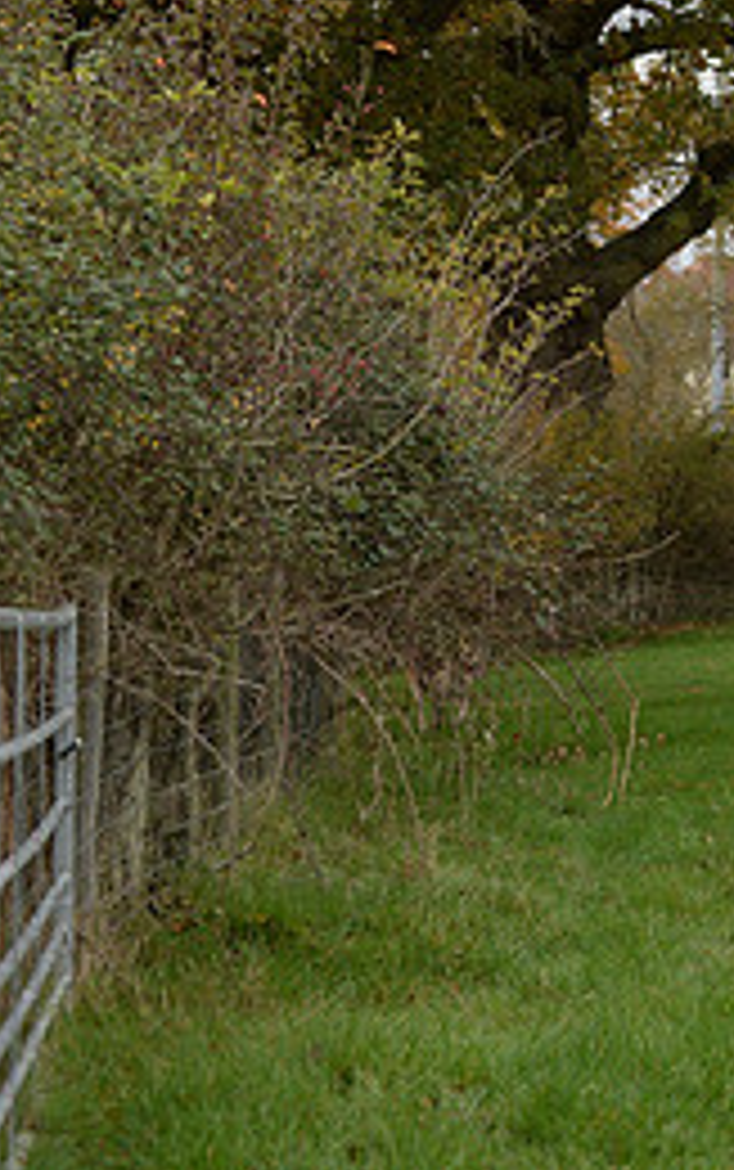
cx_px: 1261
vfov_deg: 13.1
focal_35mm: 159
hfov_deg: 8.0
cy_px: 306
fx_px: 5078
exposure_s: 1/640
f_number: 4.5
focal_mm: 70
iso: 1250
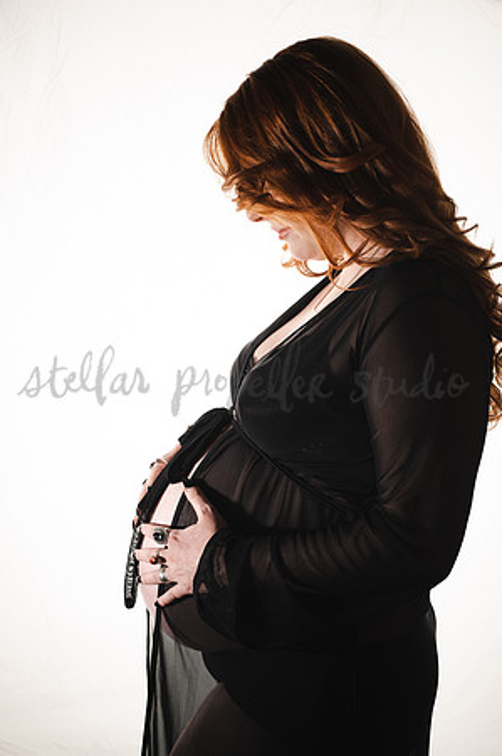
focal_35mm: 50
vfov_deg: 39.6
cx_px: 251
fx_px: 1048
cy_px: 378
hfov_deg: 26.9
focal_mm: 50
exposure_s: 1/125
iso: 100
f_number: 7.1
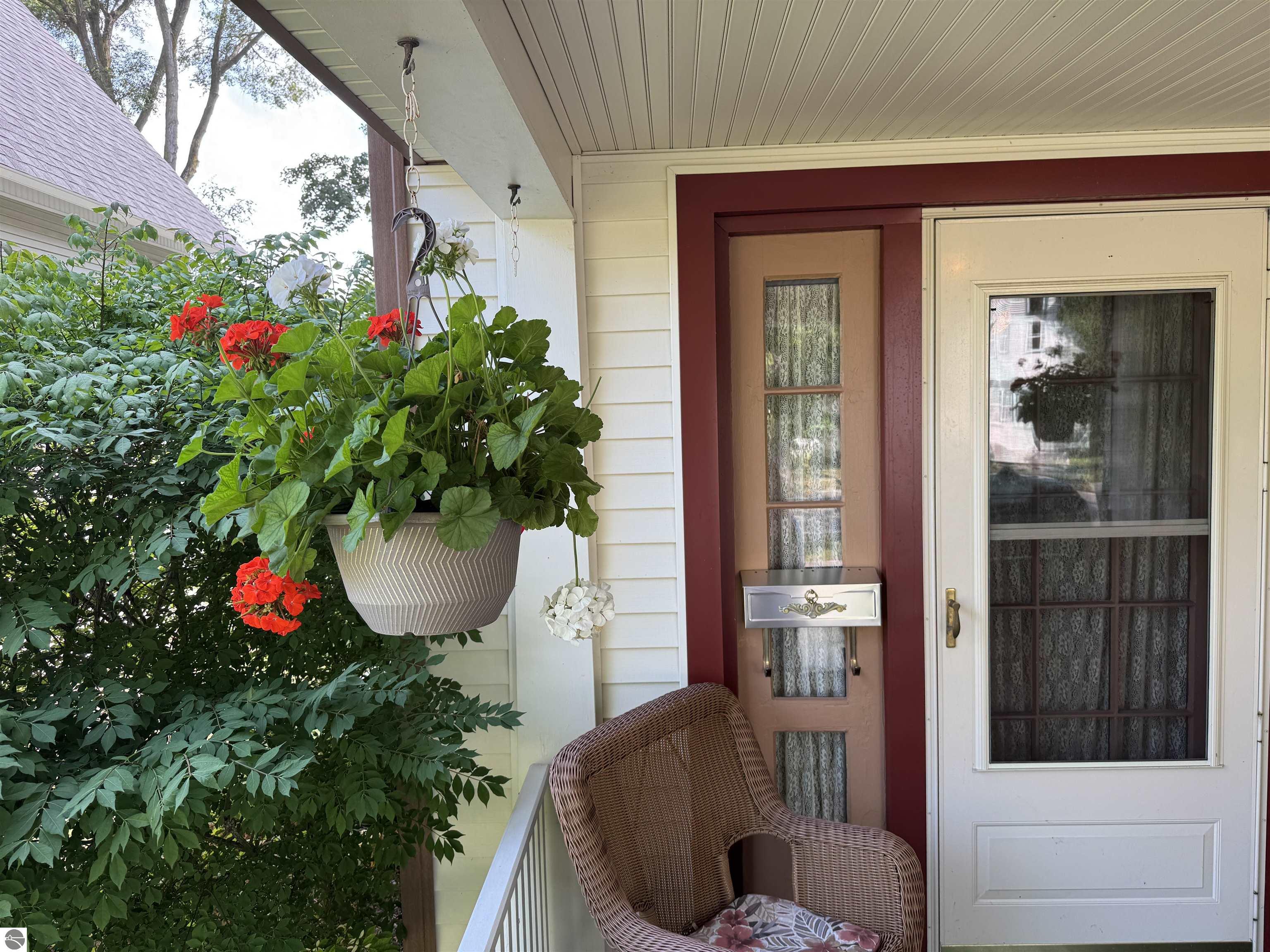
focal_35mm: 24
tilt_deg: -4.3
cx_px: 635
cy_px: 476
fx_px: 881
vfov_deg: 56.8
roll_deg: +1.6
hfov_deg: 71.6
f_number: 1.78
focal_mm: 6.76
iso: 64
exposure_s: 1/174
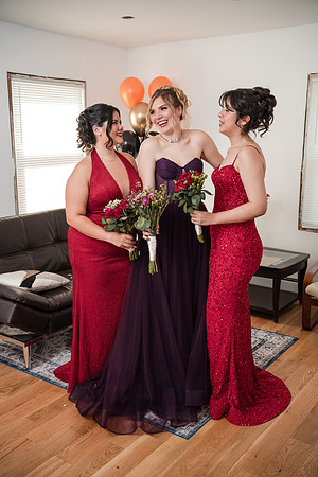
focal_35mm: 37
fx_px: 490
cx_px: 159
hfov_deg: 35.9
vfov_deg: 51.9
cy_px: 238
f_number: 3.2
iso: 1000
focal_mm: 37
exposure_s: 1/250
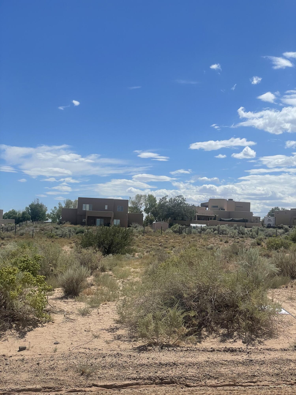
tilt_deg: +2.8
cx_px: 148
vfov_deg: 36.8
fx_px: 593
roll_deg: -2.4
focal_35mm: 52
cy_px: 198
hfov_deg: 28.0
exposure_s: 1/3690
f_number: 2
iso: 25
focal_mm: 6
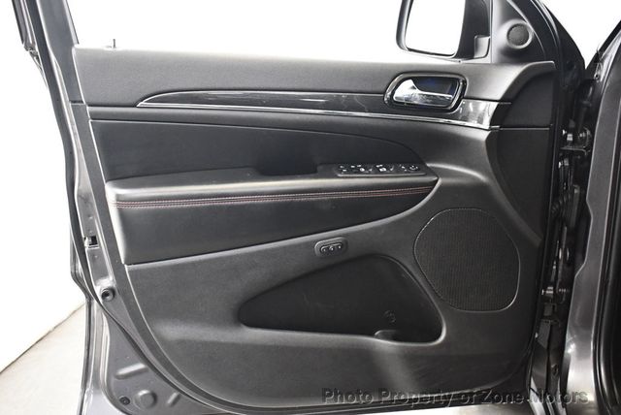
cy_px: 208
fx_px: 622
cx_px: 310
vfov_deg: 36.9
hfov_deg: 53.1
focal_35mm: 36
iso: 3200
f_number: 3.5
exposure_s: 1/60
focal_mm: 18
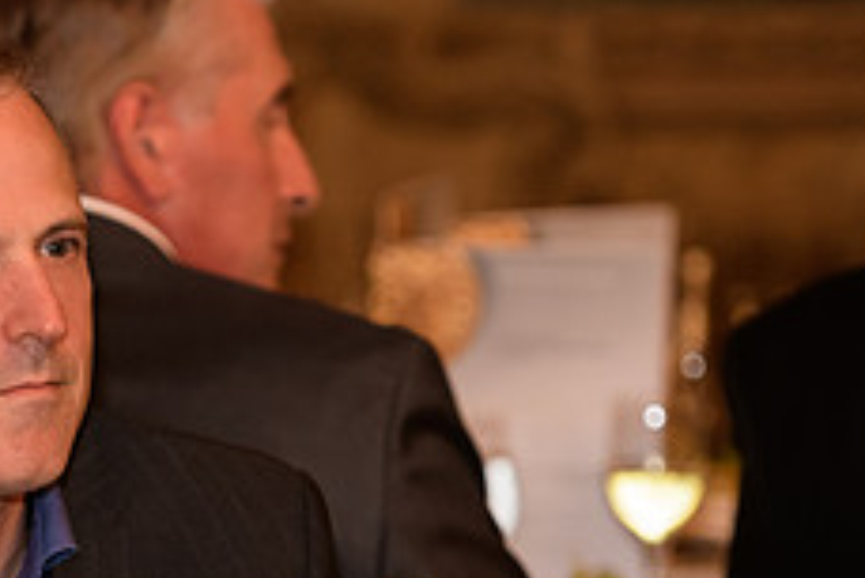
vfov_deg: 4.2
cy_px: 485
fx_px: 7910
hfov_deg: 6.3
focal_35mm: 329
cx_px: 234
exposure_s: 1/100
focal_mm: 130
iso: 1250
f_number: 3.2
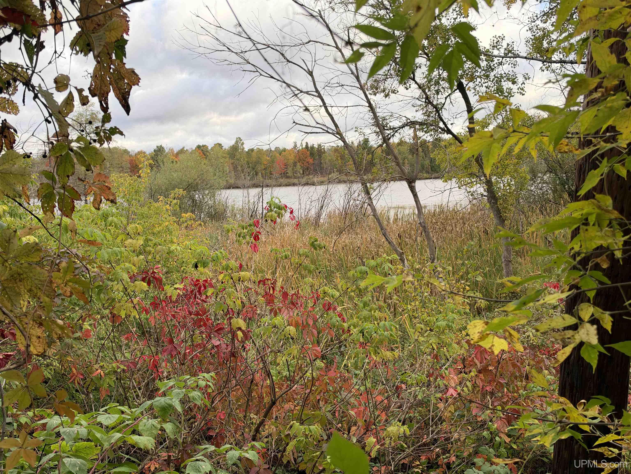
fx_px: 583
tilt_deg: -6.2
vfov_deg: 44.2
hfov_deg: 56.8
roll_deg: +3.0
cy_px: 237
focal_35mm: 32
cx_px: 316
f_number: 1.8
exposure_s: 1/1085
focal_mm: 6.93
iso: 100
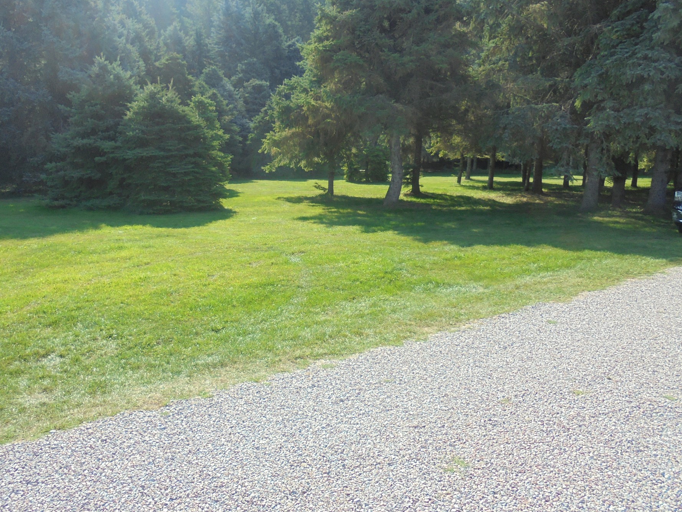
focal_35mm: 30
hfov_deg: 59.8
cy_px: 237
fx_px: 591
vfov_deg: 46.8
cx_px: 301
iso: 100
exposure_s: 1/400
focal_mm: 4.6
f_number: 3.5
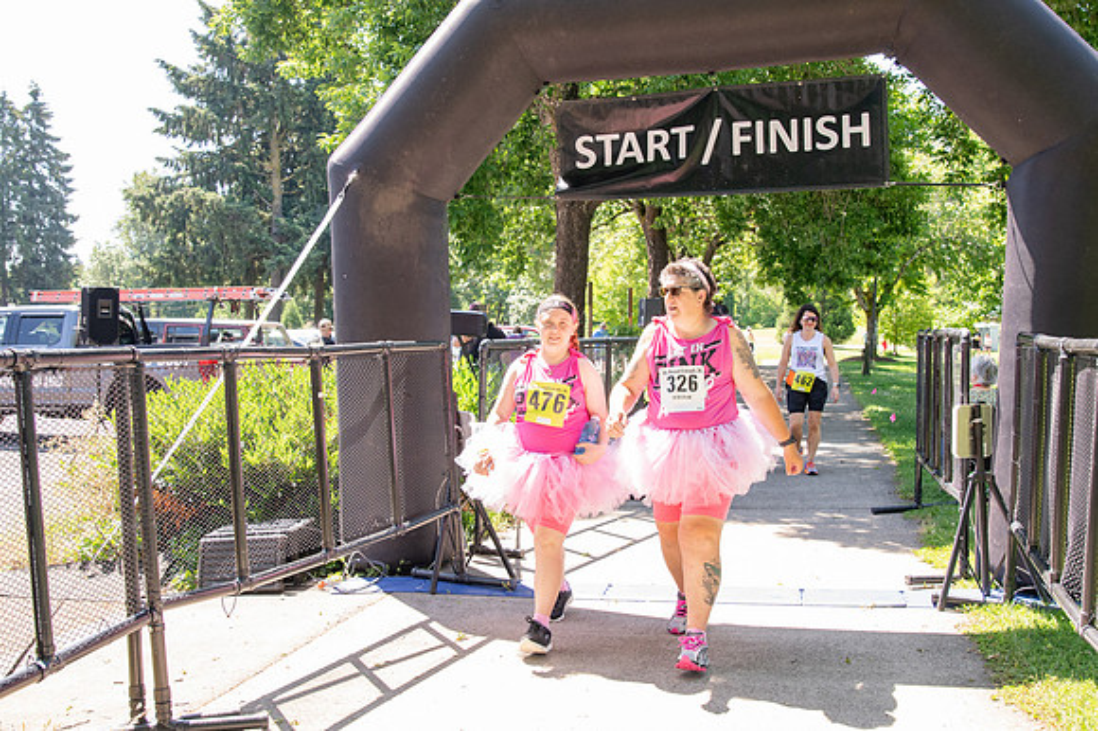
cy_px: 366
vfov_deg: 36.8
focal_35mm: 36
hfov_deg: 53.2
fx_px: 1097
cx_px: 549
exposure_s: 1/400
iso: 500
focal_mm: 24
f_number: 4
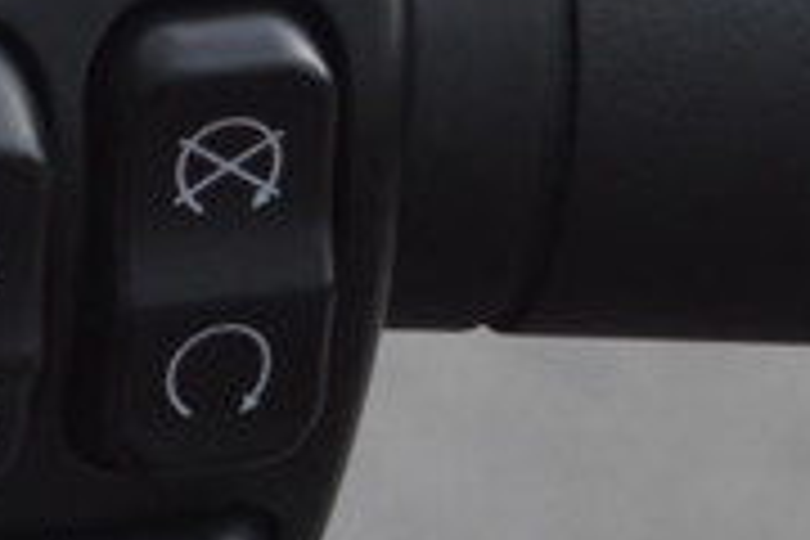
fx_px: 6300
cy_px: -742
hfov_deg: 7.4
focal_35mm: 280
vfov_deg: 4.8
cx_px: 220
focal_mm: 28
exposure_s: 1/125
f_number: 5.6
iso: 140
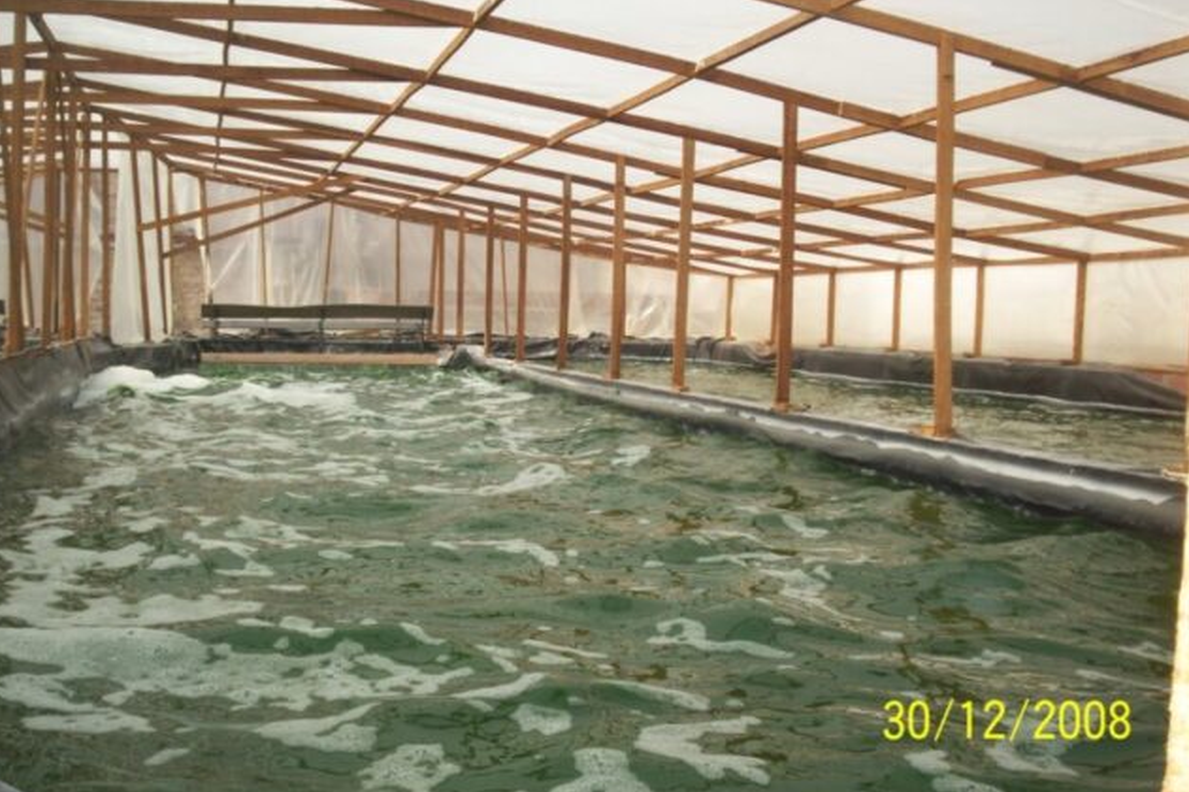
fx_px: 1254
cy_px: 388
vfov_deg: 35.0
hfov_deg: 50.7
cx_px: 590
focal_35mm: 38
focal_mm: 5.9
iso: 100
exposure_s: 1/684
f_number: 4.5
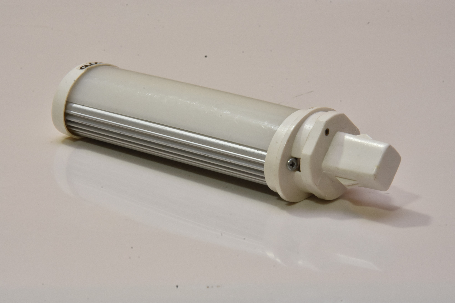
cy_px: 152
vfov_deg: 9.9
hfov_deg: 14.9
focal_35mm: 138
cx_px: 228
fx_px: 1744
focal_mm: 92
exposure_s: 1/3
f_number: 36
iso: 800
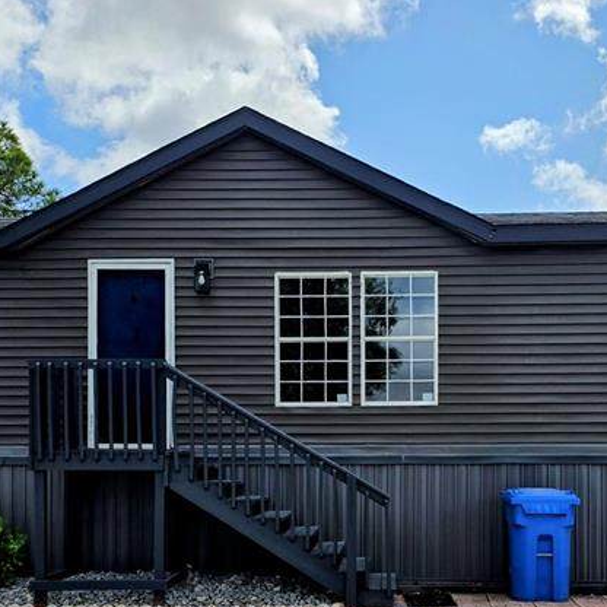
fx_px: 992
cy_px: 441
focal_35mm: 50
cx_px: 381
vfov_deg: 33.5
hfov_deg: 33.8
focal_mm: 6.3
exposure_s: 1/7944
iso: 64
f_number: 1.7
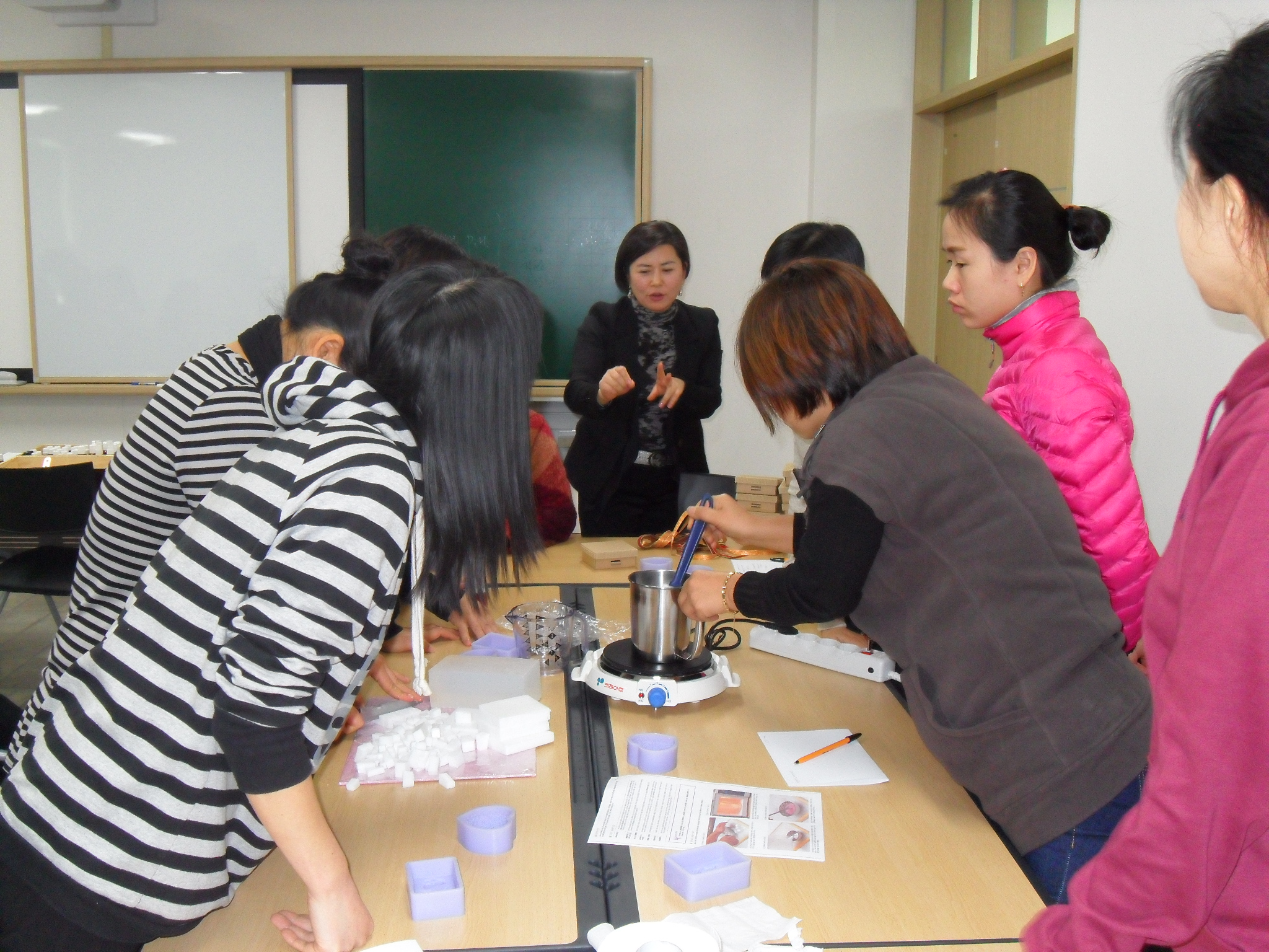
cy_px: 476
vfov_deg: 40.7
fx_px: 1283
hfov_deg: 52.6
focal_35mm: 35
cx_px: 634
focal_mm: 6.3
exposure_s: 1/60
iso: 400
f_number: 3.6
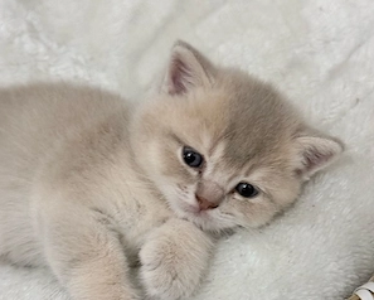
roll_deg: +3.6
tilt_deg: -43.4
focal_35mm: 63
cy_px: 204
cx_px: 186
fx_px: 698
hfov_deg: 30.0
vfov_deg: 24.1
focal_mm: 6.76
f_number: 1.78
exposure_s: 1/40
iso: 400
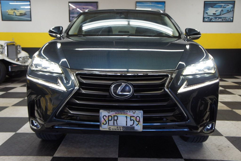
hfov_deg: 53.1
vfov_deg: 36.8
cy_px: 80
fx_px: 241
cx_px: 120
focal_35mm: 36
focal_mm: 24
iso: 320
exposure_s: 1/40
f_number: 4
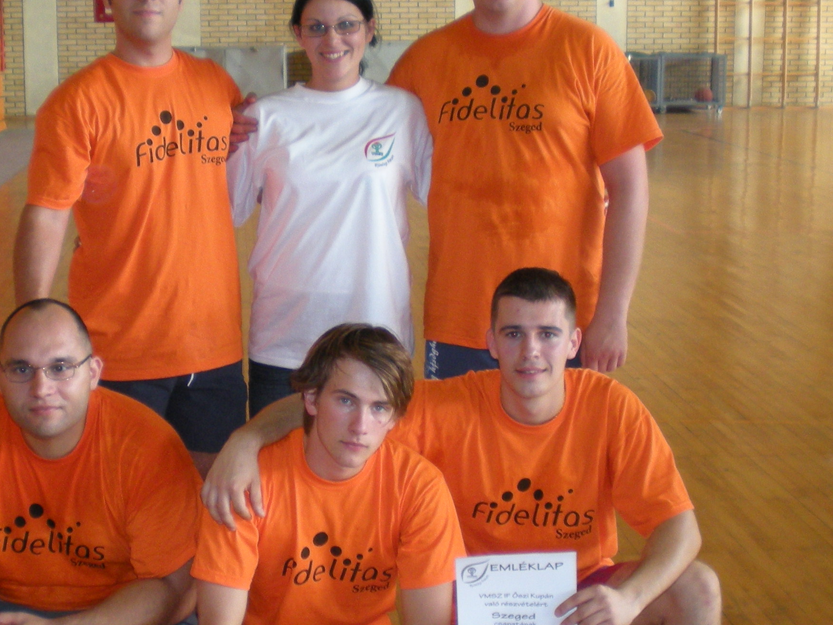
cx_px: 304
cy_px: 341
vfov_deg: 21.9
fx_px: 1613
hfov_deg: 28.8
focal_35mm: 67
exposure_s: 1/30
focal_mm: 6.3
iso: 140
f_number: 3.1
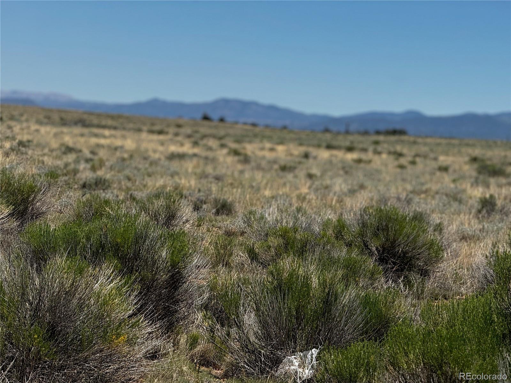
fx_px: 1771
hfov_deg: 16.4
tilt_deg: -2.6
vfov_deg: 12.3
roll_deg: -4.8
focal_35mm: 120
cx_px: 256
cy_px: 192
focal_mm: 15.66
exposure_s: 1/1818
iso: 50
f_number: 2.8
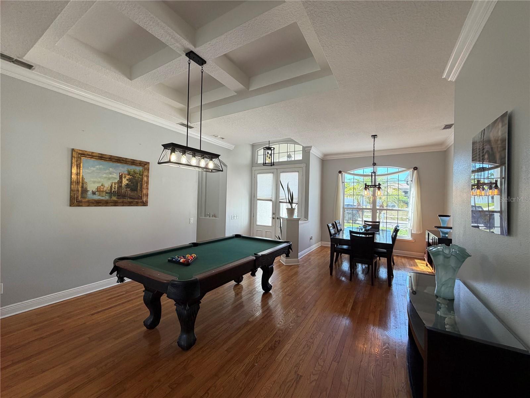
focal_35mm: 14
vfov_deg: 85.7
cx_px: 265
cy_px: 199
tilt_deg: -0.1
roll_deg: -1.6
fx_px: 214
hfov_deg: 102.1
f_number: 2.2
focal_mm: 2.22
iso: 160
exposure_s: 1/120
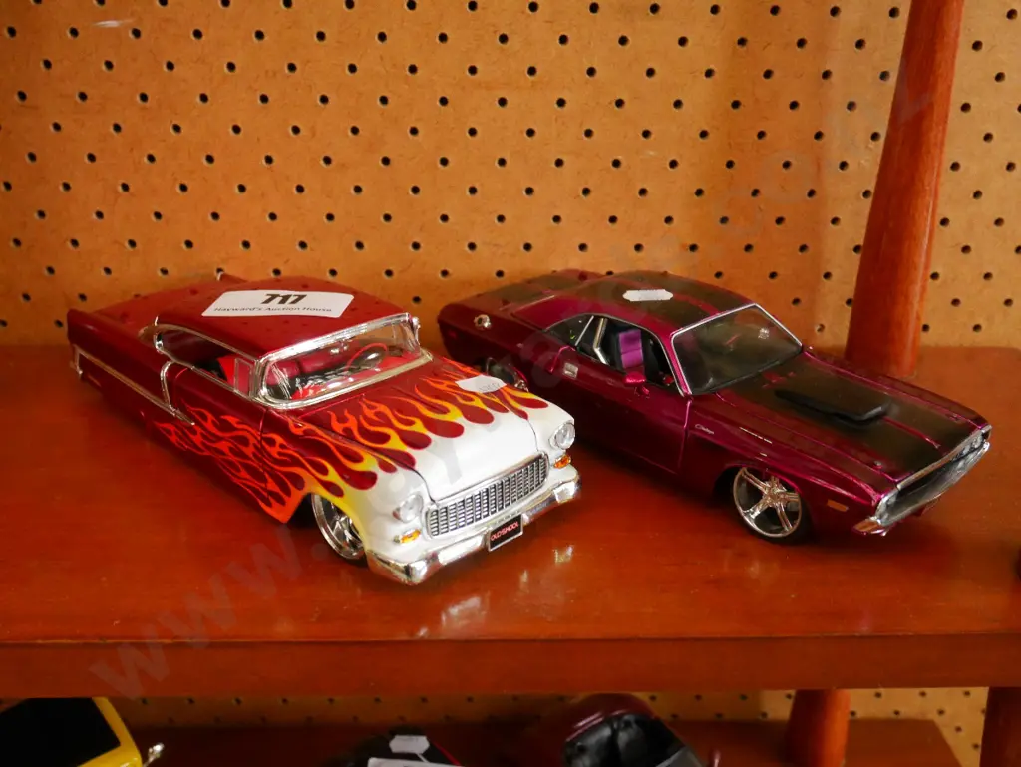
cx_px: 510
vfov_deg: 39.7
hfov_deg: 51.3
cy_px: 384
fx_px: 1062
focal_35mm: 36
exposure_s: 1/80
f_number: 4.2
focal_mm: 18
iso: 3200
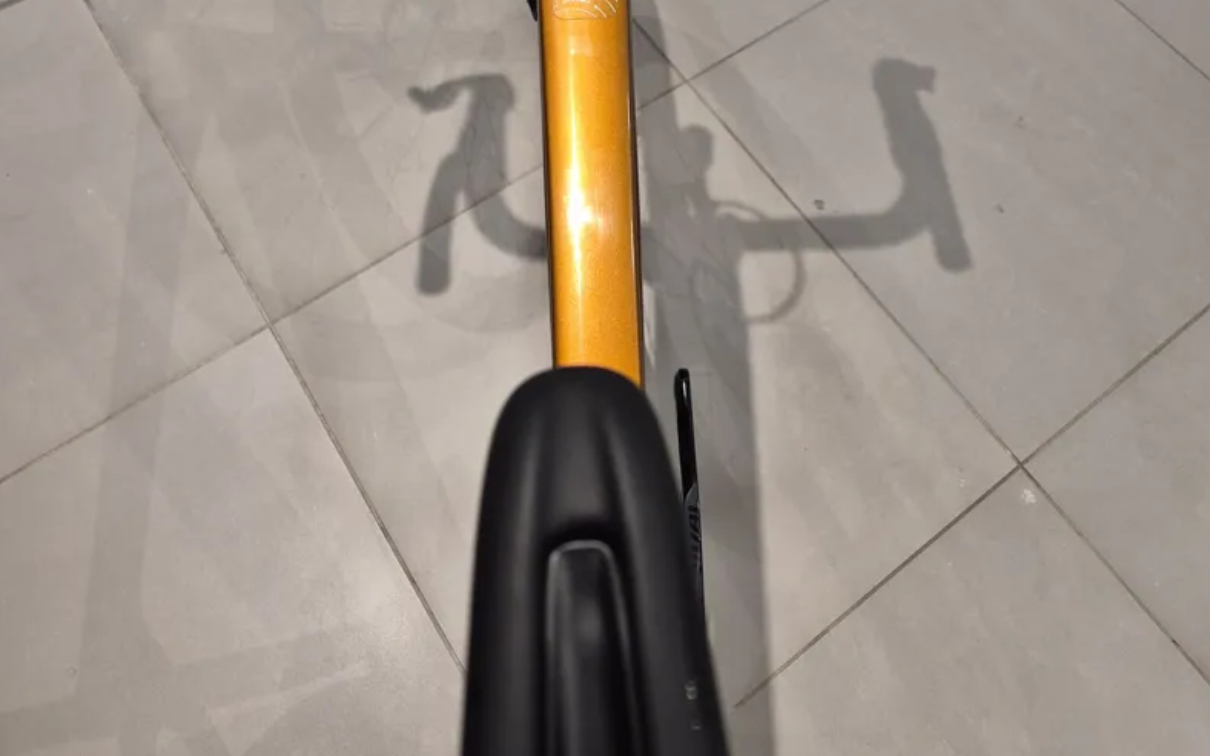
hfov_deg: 58.2
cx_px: 600
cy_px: 41
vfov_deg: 35.5
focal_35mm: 33
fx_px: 1088
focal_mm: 5.4
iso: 250
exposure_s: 1/100
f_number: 1.8
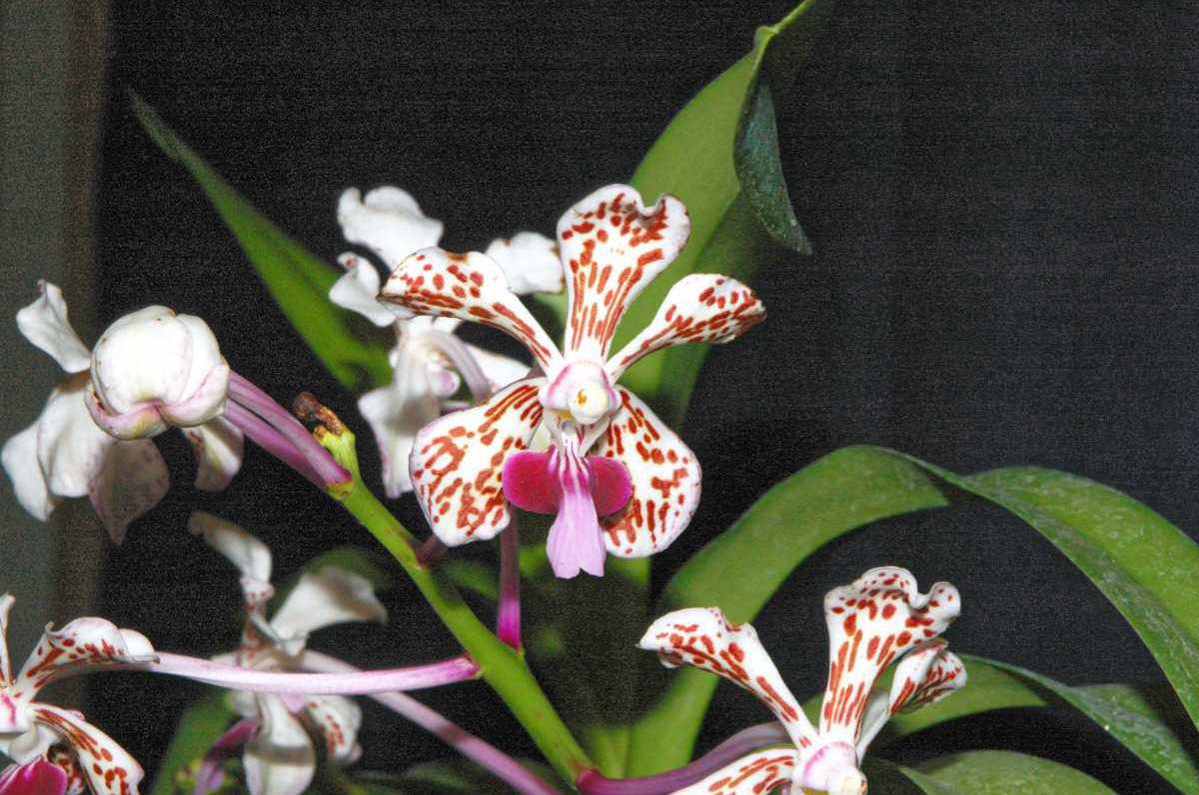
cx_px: 600
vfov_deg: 13.0
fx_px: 3490
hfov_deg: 19.5
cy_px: 398
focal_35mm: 105
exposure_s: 1/60
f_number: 16
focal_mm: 70
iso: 640
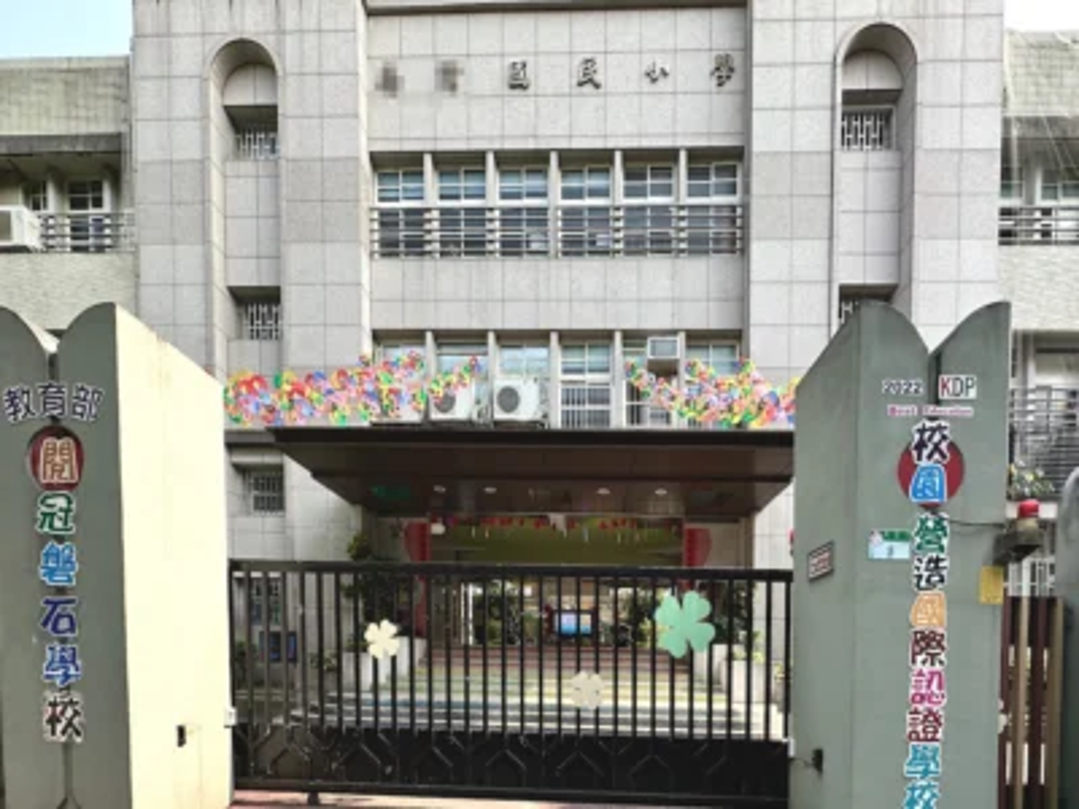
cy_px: 404
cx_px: 540
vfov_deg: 85.7
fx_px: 436
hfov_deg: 102.1
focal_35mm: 14
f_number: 2.2
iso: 40
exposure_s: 1/292
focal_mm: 2.22
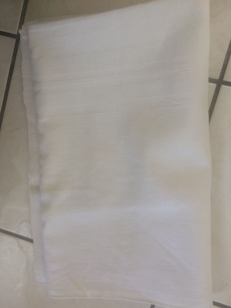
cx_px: 116
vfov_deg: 61.7
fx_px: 258
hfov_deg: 48.2
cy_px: 154
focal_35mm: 29
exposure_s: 1/100
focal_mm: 4.15
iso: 40
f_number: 2.2
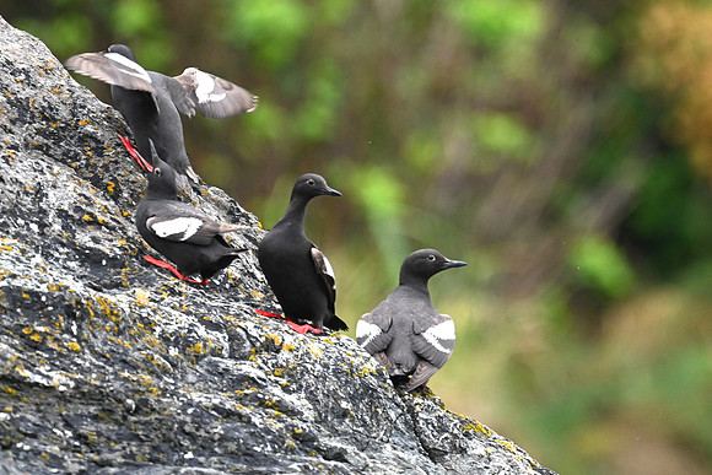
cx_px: 356
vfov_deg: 1.7
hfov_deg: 2.6
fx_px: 15825
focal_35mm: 800
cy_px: 238
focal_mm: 800
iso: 1600
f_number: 6.3
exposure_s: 1/800
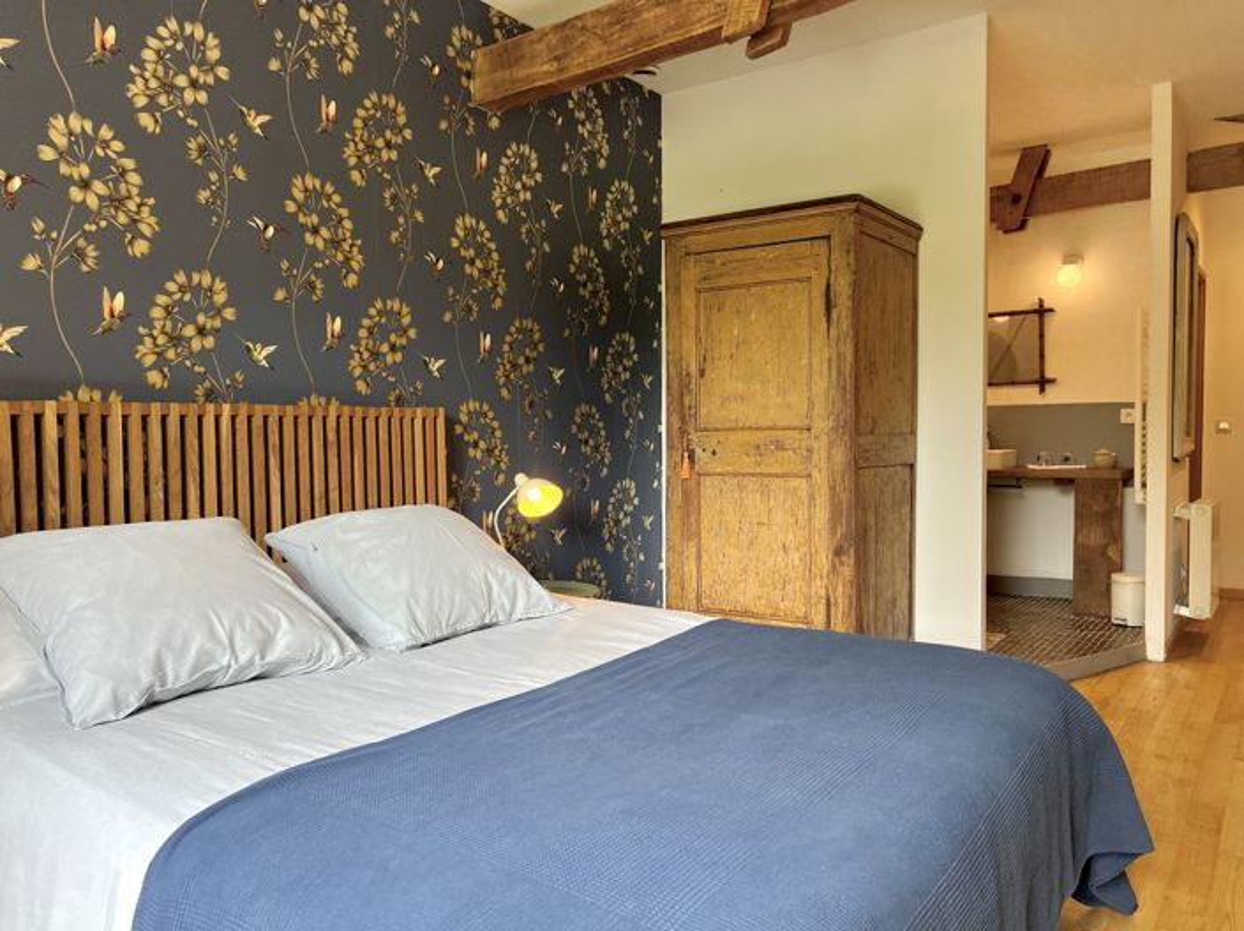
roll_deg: +0.9
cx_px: 622
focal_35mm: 26
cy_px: 466
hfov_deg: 67.3
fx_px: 934
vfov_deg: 53.0
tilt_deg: -3.2
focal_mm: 5.7
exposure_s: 1/100
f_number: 1.5
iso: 50
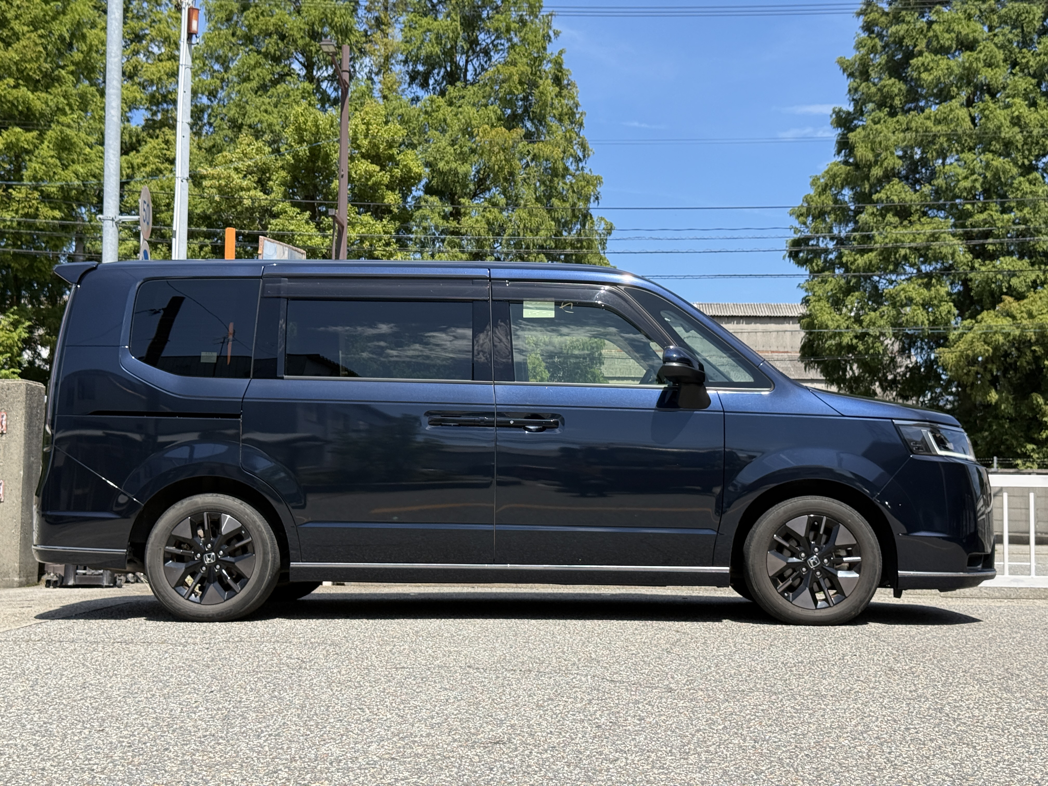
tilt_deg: +4.5
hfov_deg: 39.7
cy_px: 393
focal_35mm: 48
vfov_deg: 30.3
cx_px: 524
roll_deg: -0.6
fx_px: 1453
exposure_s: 1/3226
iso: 80
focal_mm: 6.76
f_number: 1.78
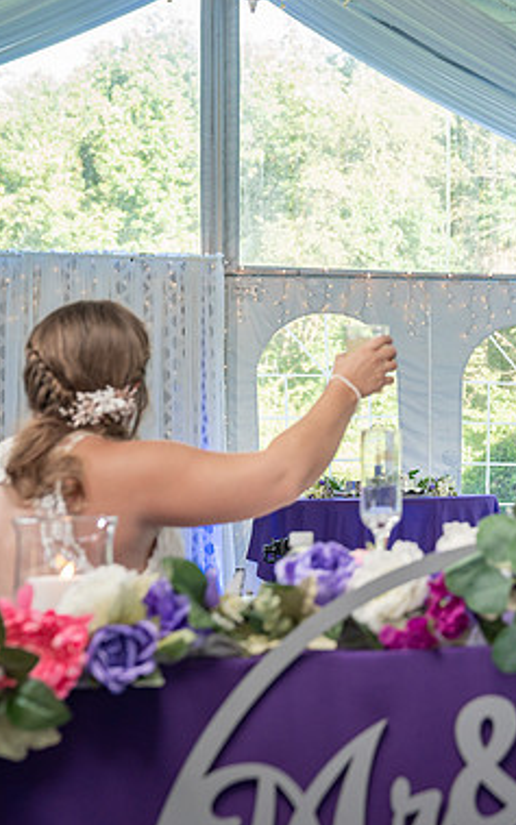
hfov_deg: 18.5
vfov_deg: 30.2
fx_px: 1529
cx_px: 556
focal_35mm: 68
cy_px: 407
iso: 640
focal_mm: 42
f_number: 4
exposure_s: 1/200
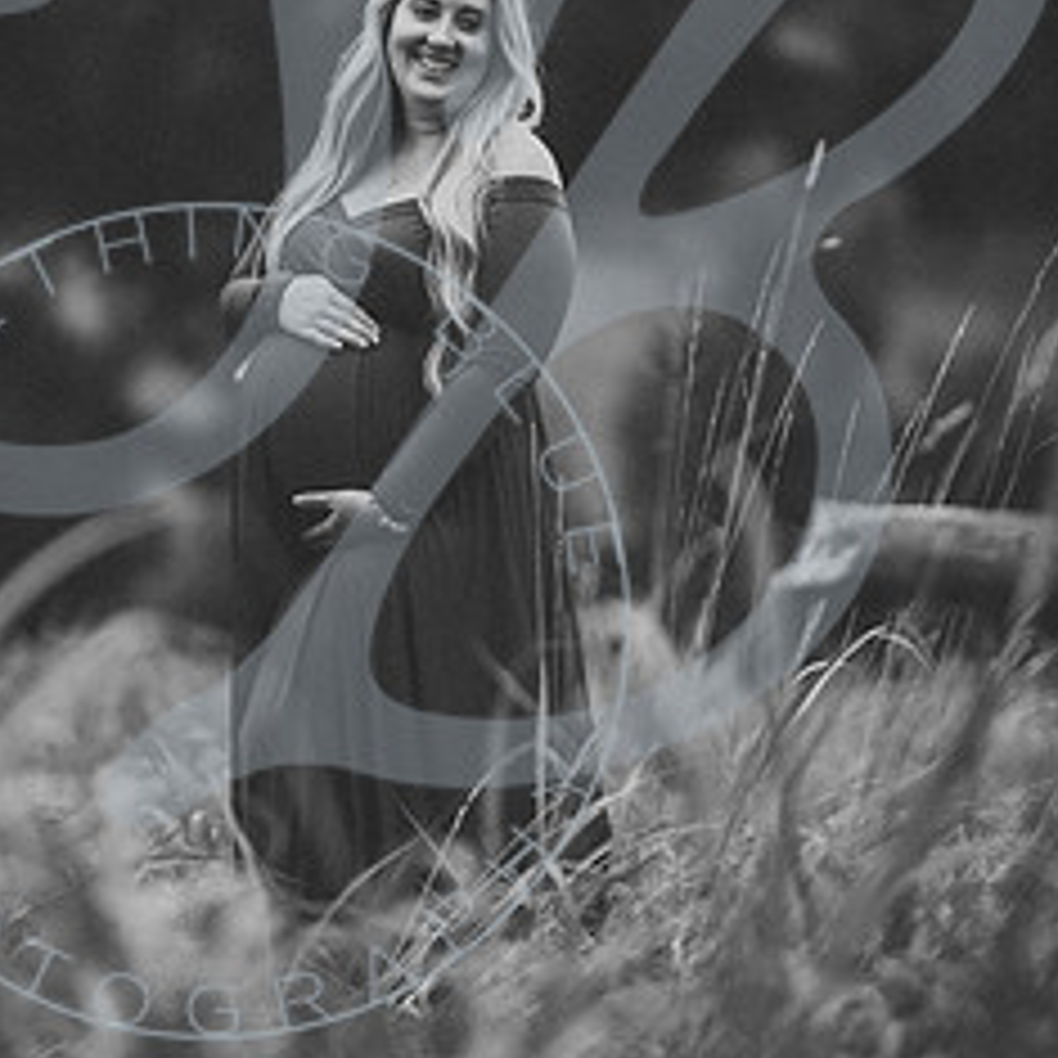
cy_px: 279
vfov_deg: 5.4
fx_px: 11238
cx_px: 414
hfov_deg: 5.4
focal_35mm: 325
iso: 200
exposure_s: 1/640
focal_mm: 200
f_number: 2.8
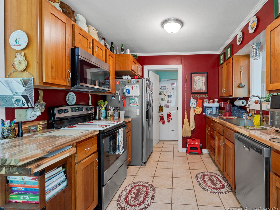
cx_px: 163
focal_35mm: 18
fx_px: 146
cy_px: 106
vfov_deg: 71.6
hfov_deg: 87.0
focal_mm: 16
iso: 200
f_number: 9
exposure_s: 1.6
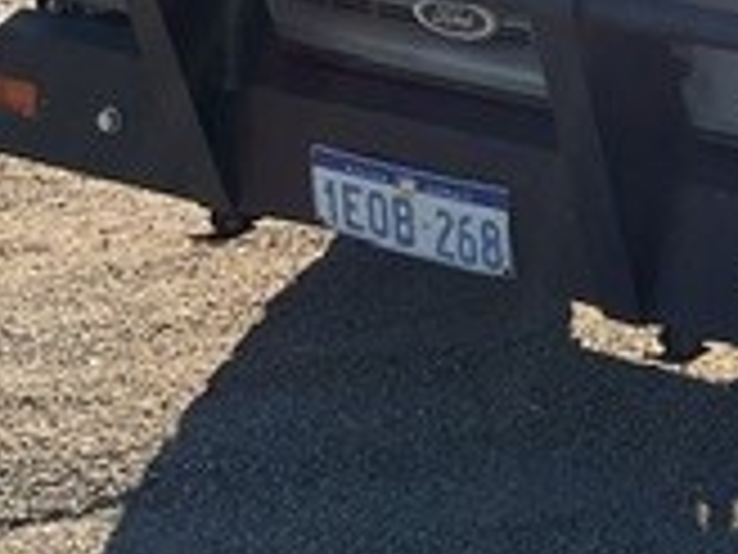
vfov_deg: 12.4
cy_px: -306
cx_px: 986
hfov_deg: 16.4
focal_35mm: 113
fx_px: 2409
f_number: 1.8
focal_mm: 3
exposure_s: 1/2058
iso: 16
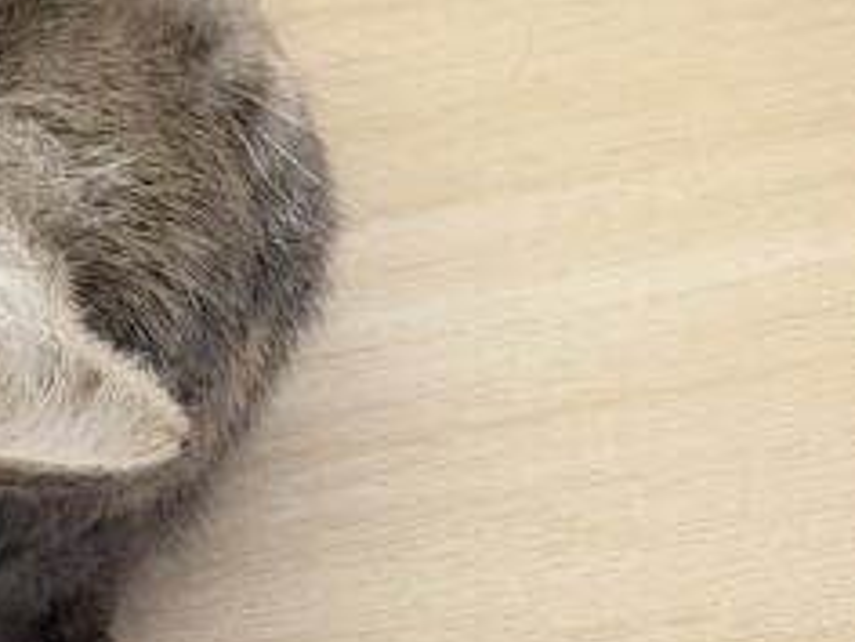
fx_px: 3013
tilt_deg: -49.4
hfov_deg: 13.1
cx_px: -1033
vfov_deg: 11.4
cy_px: -461
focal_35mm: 122
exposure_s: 1/100
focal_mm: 6.93
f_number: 1.8
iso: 80
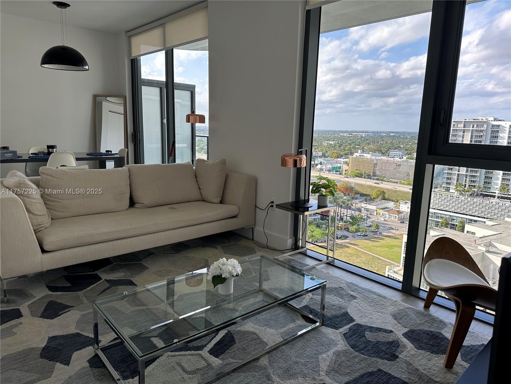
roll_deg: -1.9
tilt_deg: -10.9
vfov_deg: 56.8
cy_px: 192
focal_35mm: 24
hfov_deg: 71.6
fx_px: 354
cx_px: 256
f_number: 1.78
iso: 80
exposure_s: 1/464
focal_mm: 6.86
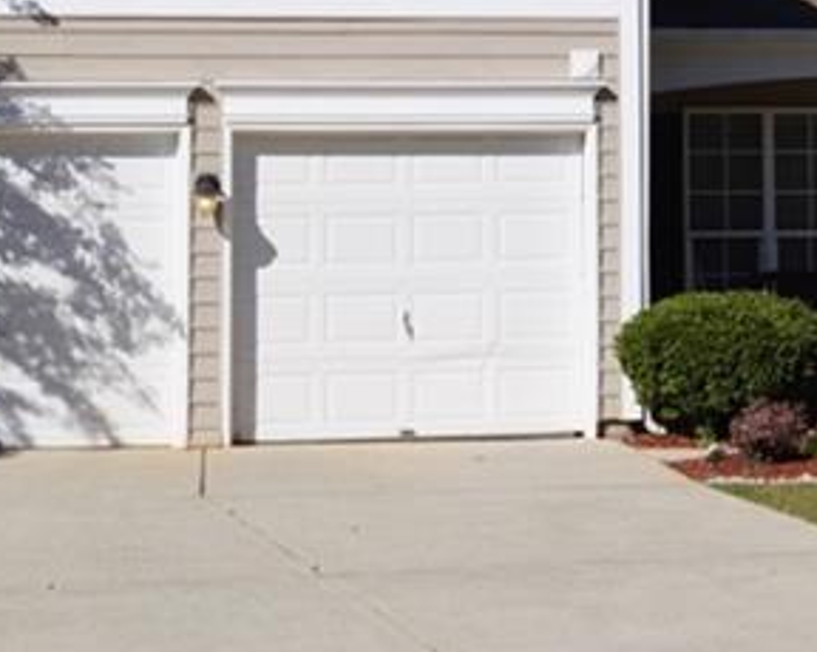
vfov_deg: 11.6
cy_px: -125
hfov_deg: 14.5
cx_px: 868
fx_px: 3141
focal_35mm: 130
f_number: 10
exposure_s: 1/320
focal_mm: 26
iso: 100
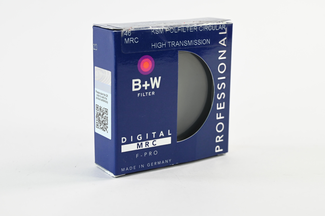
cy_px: 108
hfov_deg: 28.9
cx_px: 162
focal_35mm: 70
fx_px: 632
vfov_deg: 19.4
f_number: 10
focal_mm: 70
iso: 2000
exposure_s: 1/125
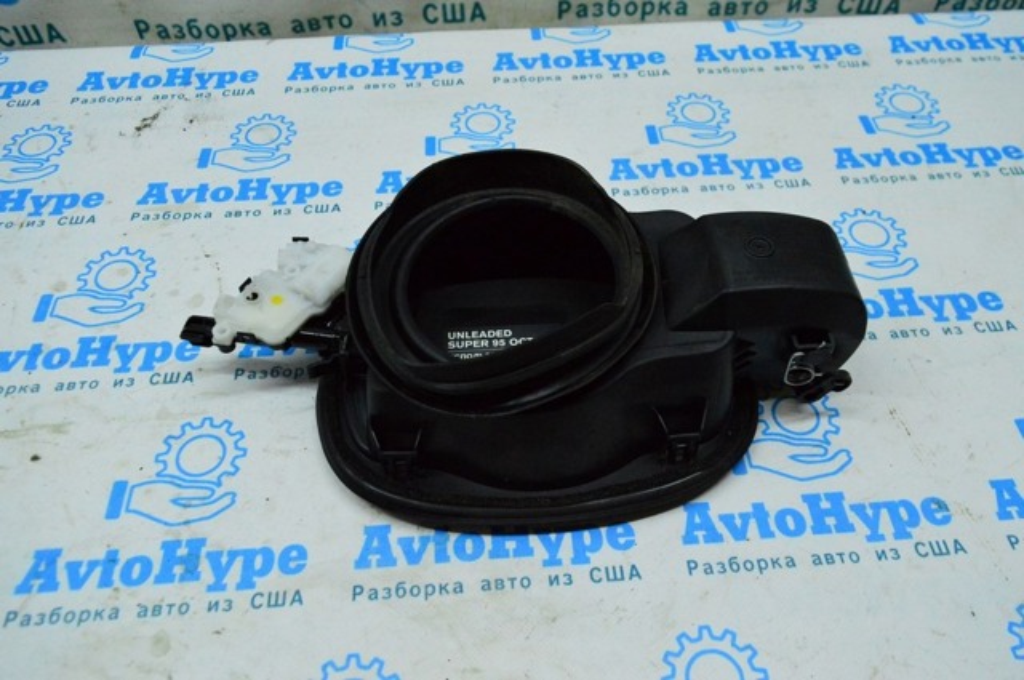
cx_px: 512
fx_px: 767
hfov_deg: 67.4
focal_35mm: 27
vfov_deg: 47.8
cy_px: 340
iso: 6400
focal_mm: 18
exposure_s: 1/640
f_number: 6.3
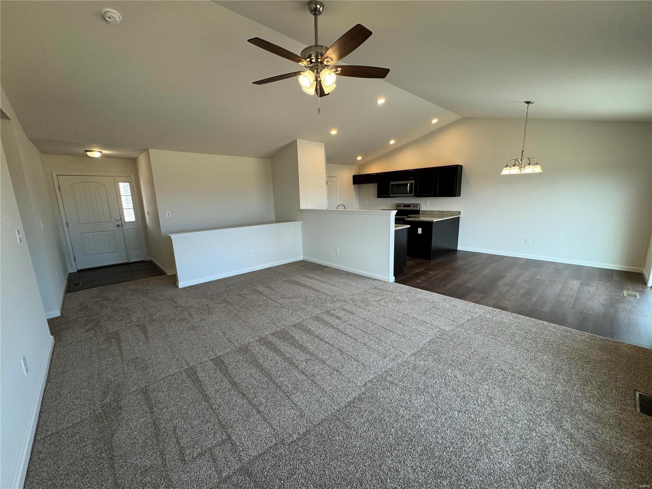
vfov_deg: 85.7
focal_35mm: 14
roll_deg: +0.7
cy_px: 244
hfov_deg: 102.1
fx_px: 264
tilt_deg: -10.8
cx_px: 326
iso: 100
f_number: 2.2
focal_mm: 2.22
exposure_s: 1/120
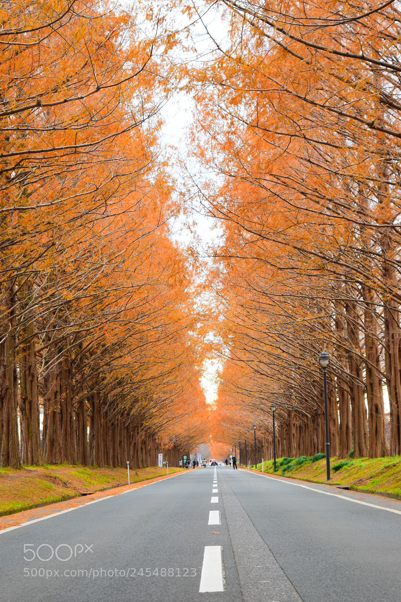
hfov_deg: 16.6
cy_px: 301
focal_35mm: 82
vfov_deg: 24.6
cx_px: 200
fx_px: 1378
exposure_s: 1/200
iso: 400
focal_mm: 55
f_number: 7.1
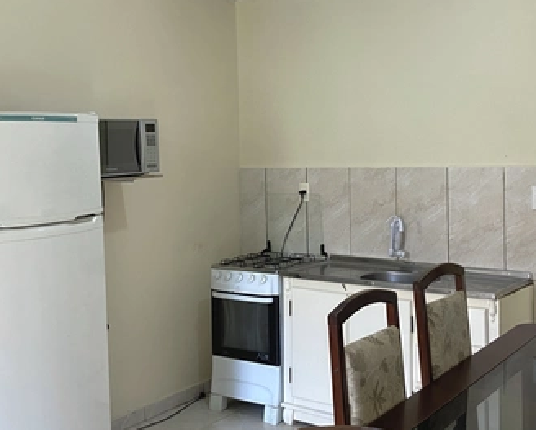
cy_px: 175
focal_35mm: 34
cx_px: 306
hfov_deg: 52.6
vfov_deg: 43.2
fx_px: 540
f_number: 1.8
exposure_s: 1/60
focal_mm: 4.25
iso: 80
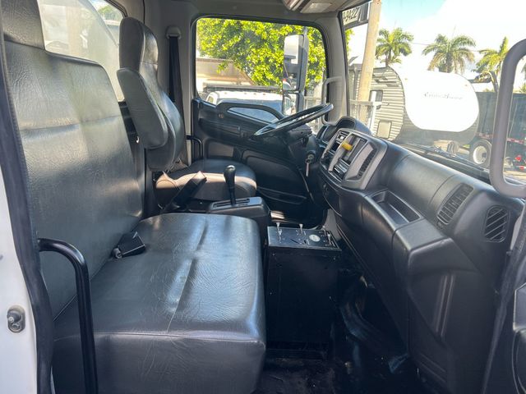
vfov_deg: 53.1
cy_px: 197
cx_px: 263
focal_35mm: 26
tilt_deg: -14.1
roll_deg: -4.3
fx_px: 395
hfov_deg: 67.3
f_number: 1.5
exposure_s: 1/211
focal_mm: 5.7
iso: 40
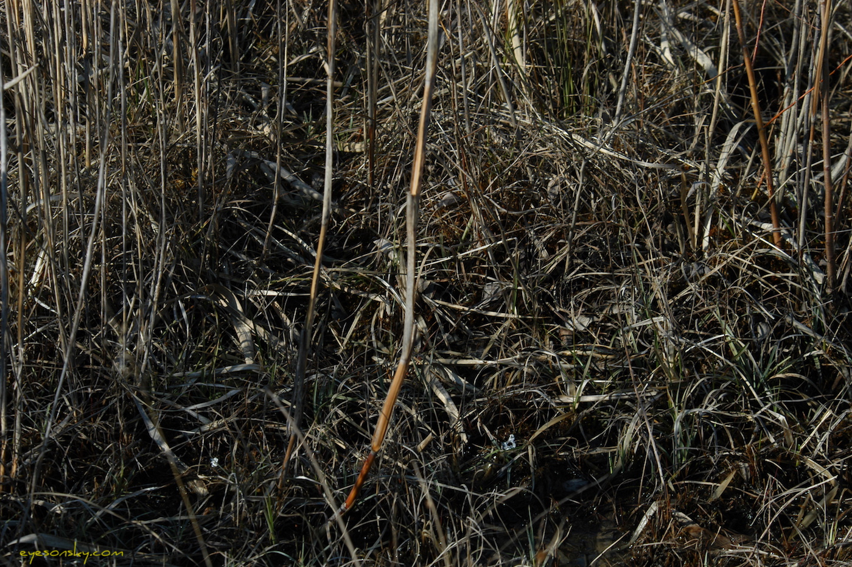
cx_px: 426
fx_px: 4115
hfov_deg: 11.8
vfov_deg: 7.9
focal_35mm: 174
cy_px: 284
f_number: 10
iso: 200
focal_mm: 116
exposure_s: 1/250
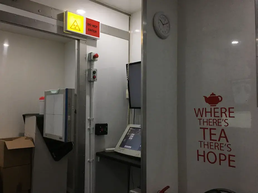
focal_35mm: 29
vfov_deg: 48.2
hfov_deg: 61.7
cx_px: 129
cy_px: 96
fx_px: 216
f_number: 2.2
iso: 40
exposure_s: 1/33
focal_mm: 4.15
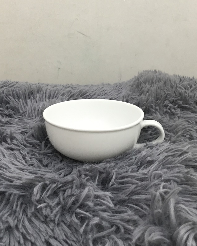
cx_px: 104
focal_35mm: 46
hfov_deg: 32.7
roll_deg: +1.0
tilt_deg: -15.6
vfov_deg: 40.1
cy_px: 96
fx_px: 335
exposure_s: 1/33
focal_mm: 3.3
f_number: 2.4
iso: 100
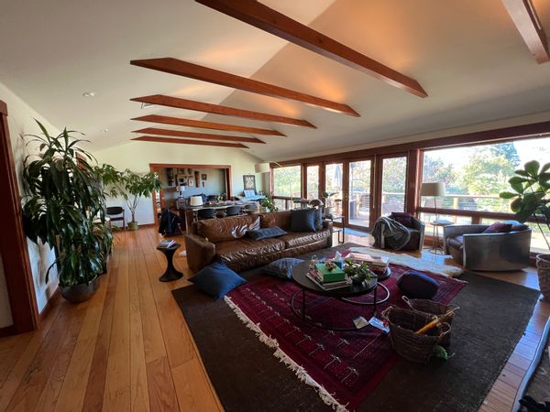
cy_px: 206
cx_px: 275
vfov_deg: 89.9
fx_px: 207
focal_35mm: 13
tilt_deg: -7.5
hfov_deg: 106.2
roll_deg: +1.2
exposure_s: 1/60
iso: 160
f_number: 1.8
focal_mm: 1.57
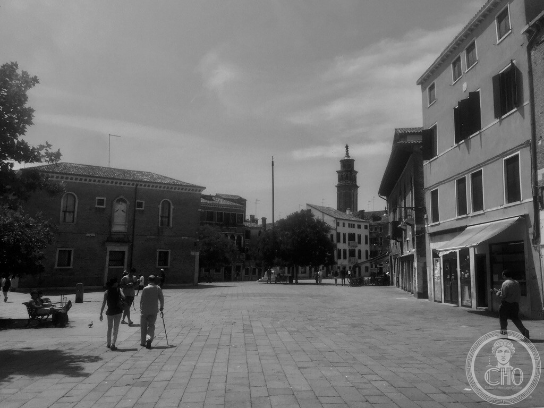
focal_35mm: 29
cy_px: 204
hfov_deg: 61.7
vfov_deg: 48.2
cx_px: 272
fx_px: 456
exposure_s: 1/3300
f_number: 2.2
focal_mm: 4.15
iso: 32
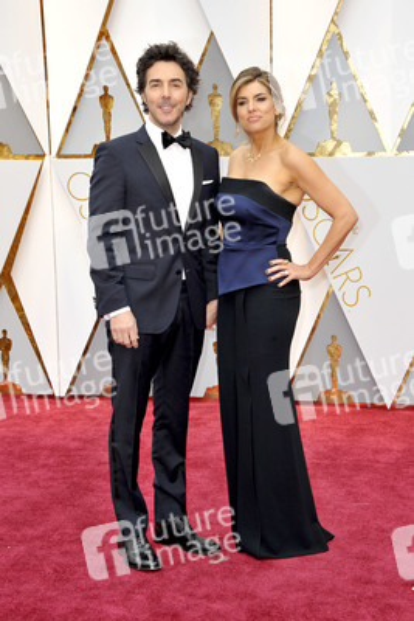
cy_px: 310
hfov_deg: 20.0
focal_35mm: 68
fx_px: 1172
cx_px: 207
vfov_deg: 29.6
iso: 1000
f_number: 7.1
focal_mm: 68
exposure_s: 1/250
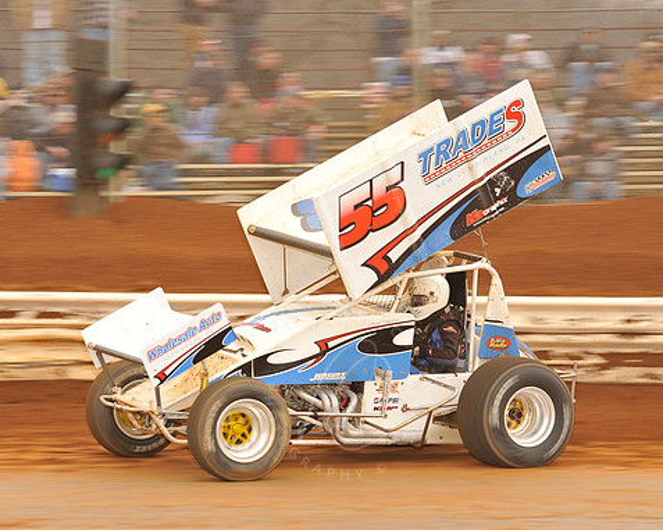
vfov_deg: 11.3
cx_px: 347
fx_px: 2687
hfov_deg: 14.1
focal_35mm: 137
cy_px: 267
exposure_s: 1/250
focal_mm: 120
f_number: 8
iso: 400
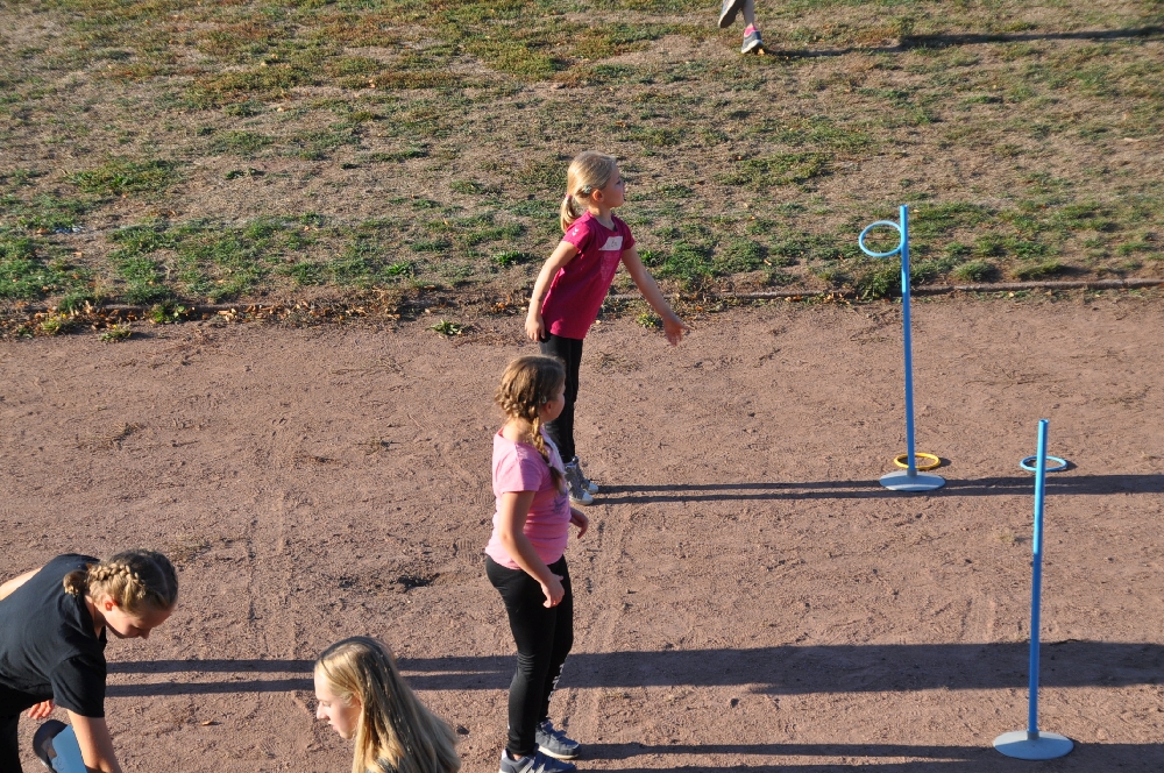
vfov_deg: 11.4
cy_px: 386
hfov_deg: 17.1
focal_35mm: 120
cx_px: 582
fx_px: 3875
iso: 200
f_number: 8
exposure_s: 1/250
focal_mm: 80
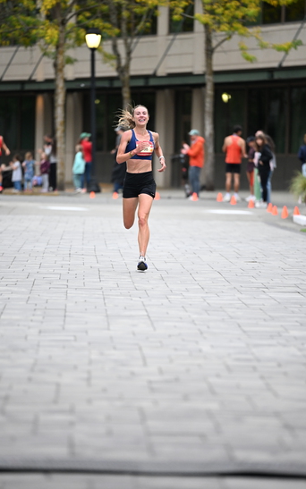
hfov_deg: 6.4
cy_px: 245
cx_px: 161
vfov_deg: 10.2
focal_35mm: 205
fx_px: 2735
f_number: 2.8
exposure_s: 1/1000
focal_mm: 200
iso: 1600
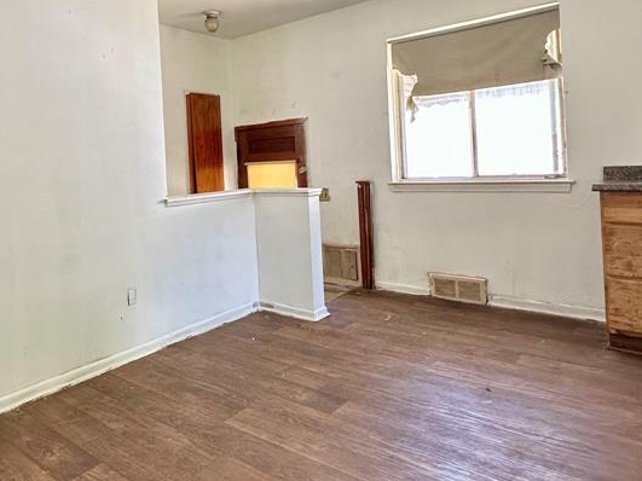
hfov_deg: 64.0
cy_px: 167
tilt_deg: +0.5
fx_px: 501
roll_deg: +2.1
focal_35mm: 27
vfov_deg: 50.6
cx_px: 224
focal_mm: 2.22
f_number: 2.2
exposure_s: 1/99
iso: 100
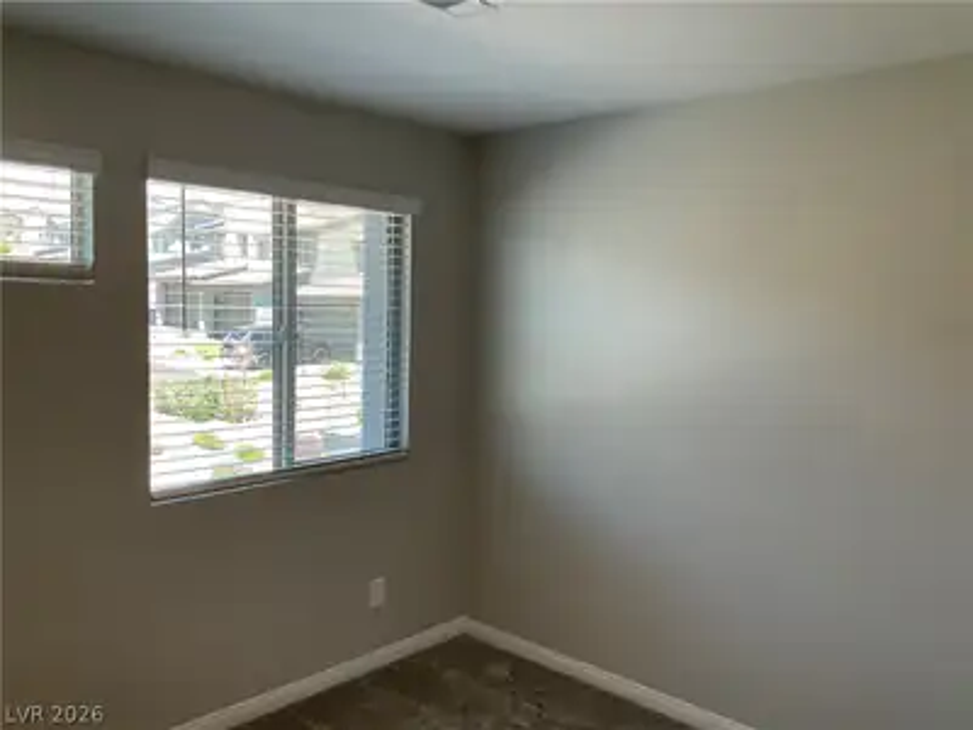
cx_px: 486
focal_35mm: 29
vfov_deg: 48.2
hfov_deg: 61.7
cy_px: 365
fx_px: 815
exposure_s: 1/120
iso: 50
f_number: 1.8
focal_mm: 3
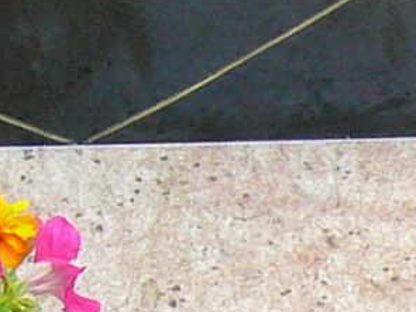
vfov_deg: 6.4
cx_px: 199
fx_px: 2691
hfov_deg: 8.8
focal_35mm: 224
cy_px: -344
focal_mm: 4.7
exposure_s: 1/100
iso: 100
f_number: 2.8
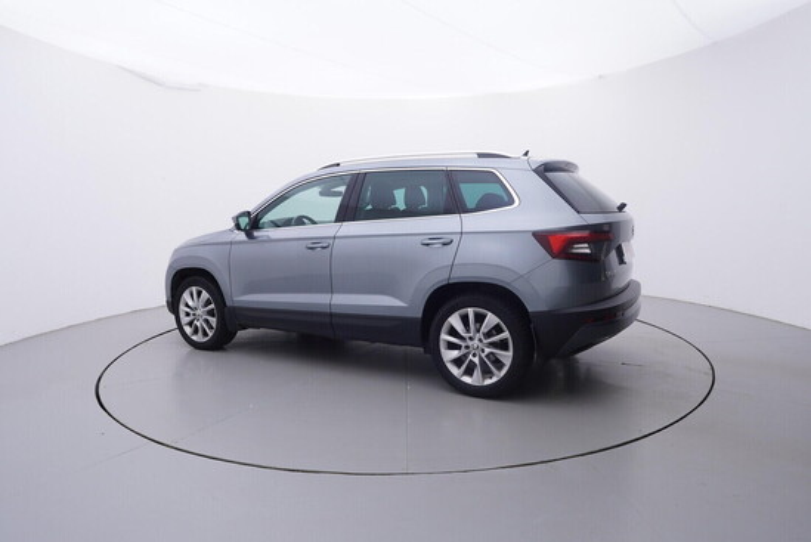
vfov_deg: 56.2
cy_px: 271
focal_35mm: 22
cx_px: 406
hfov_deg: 77.3
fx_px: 507
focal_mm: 15
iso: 200
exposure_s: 1/80
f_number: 5
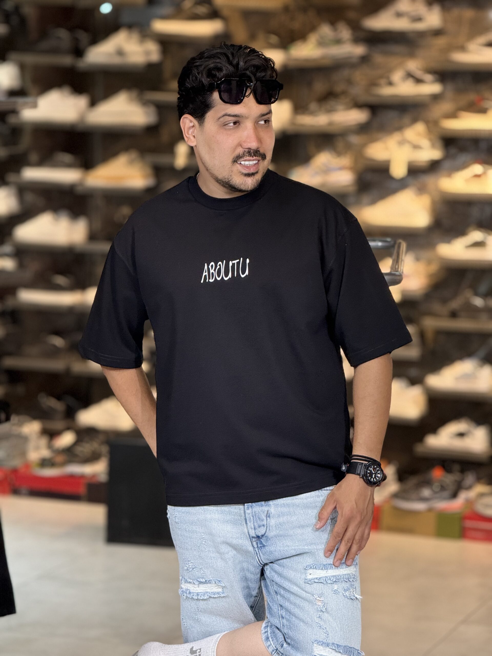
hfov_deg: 12.3
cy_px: 328
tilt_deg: -5.4
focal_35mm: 120
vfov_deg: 16.4
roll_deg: -1.9
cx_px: 246
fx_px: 2274
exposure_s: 1/100
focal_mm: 15.66
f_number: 2.8
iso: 250
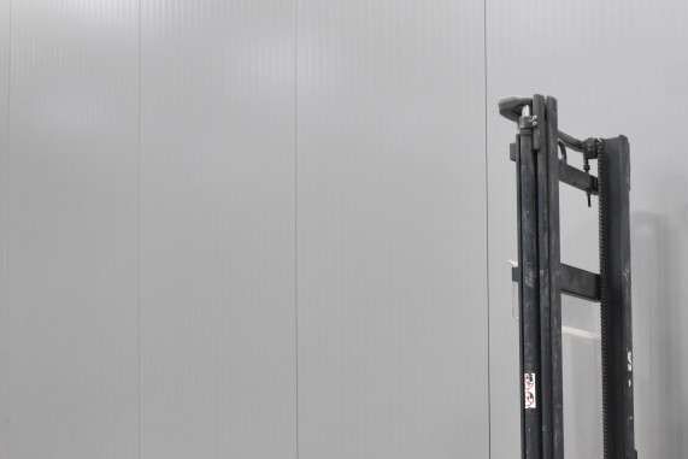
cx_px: 559
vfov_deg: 20.7
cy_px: 481
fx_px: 1204
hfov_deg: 31.0
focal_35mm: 63
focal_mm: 20
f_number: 4.5
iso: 1600
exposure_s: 1/40
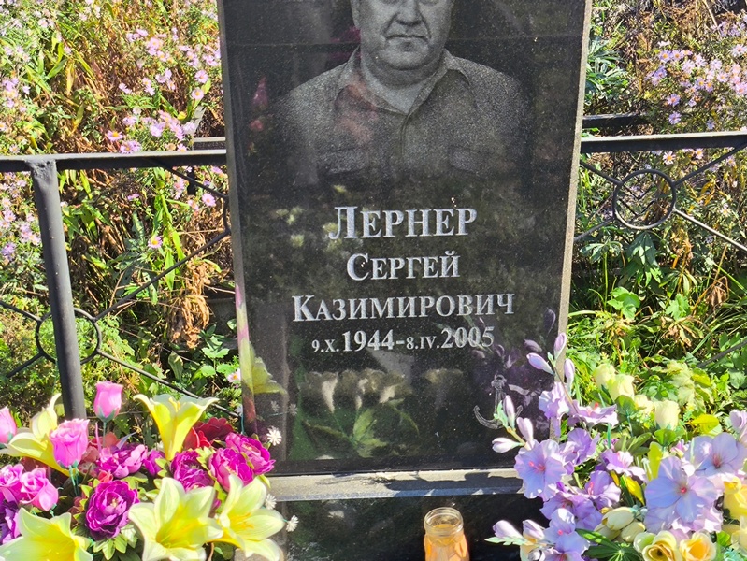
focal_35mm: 50
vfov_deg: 29.1
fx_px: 1079
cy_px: 280
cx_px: 374
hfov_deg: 38.2
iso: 50
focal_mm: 4.71
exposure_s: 1/541
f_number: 1.7
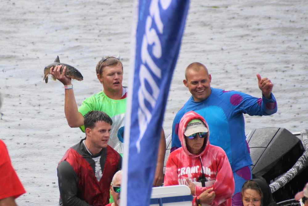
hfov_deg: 5.5
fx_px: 3208
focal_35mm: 375
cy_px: 103
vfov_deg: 3.7
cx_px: 154
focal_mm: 250
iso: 500
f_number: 6.3
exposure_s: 1/400
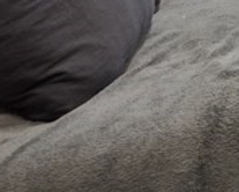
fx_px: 538
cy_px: -159
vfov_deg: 16.6
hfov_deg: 15.6
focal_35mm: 76
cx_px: 550
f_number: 8
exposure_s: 1/3
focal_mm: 14
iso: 100
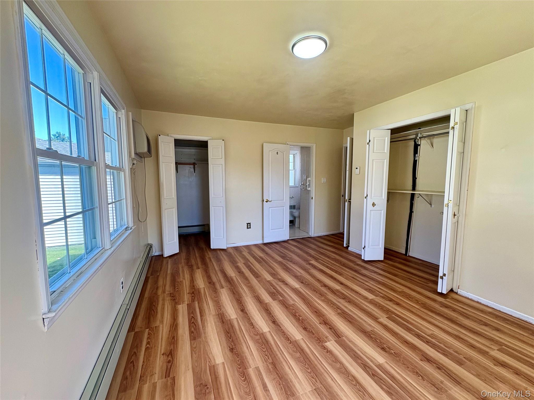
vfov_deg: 85.7
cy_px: 200
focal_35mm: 14
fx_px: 216
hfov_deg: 102.1
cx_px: 267
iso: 100
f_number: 2.2
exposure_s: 1/120
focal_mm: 2.22
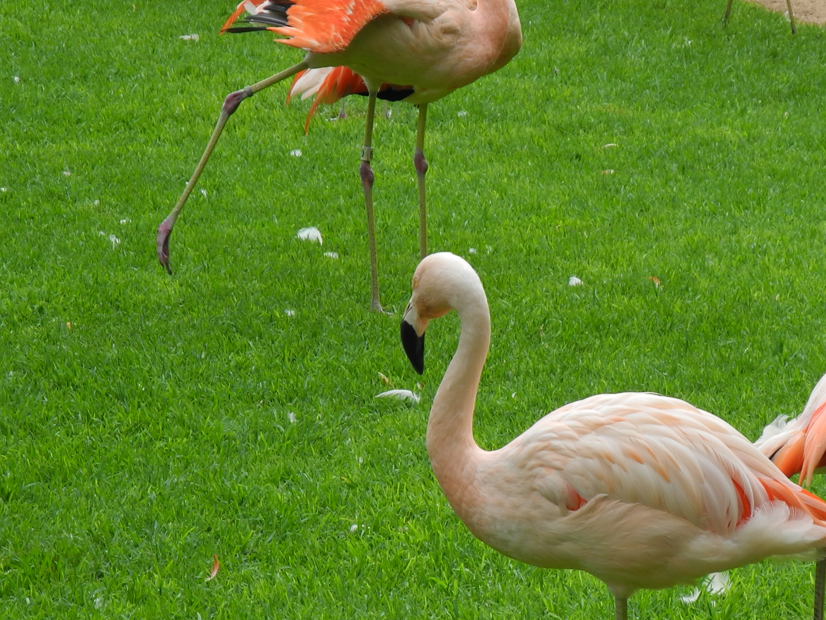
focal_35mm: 285
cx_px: 683
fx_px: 6801
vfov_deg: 5.2
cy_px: 421
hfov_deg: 6.9
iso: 100
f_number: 5
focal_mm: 32.6
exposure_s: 1/100
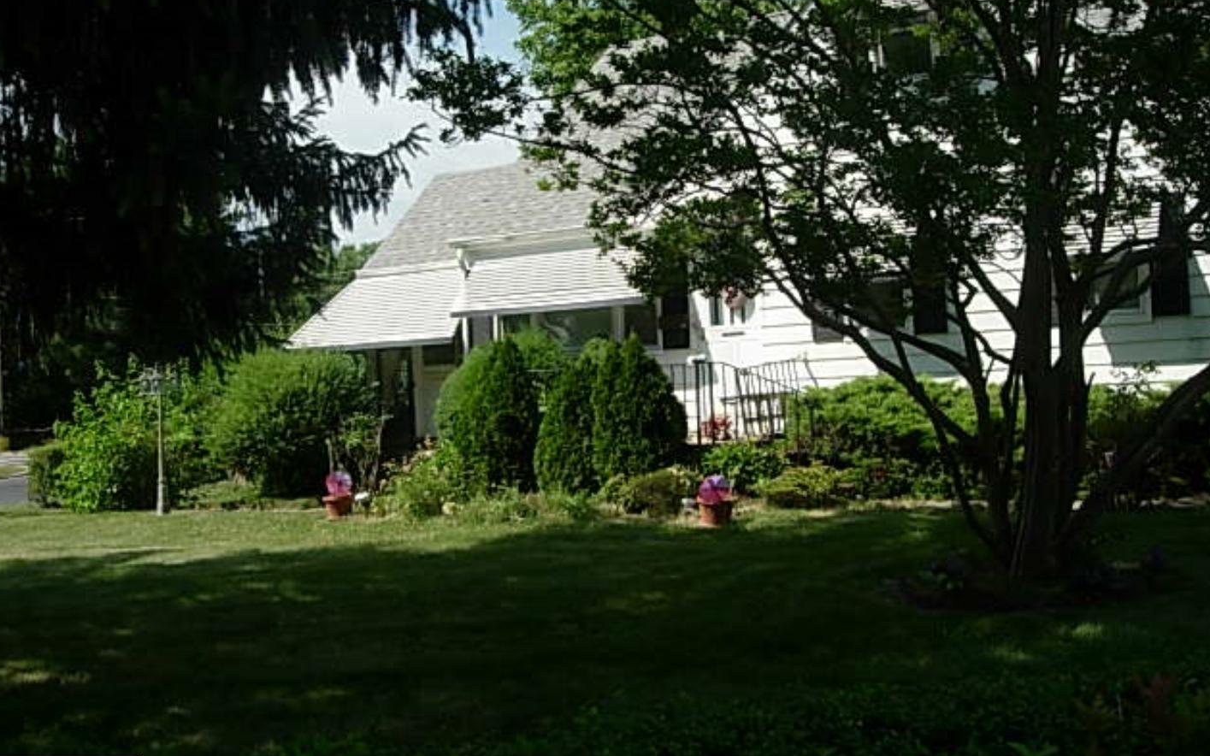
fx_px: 1352
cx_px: 609
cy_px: 345
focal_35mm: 41
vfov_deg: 31.2
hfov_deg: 48.2
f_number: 4.8
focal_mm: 7.8
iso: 79
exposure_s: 1/609
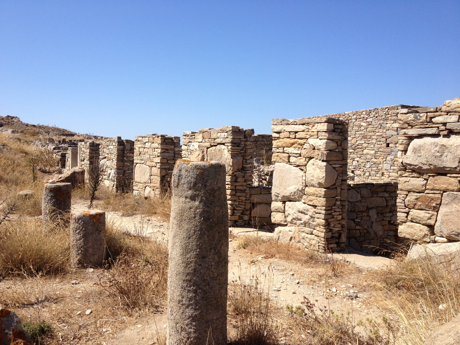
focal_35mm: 35
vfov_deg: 40.7
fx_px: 465
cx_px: 230
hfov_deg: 52.6
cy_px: 172
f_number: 2.4
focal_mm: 4.28
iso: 50
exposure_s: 1/1727
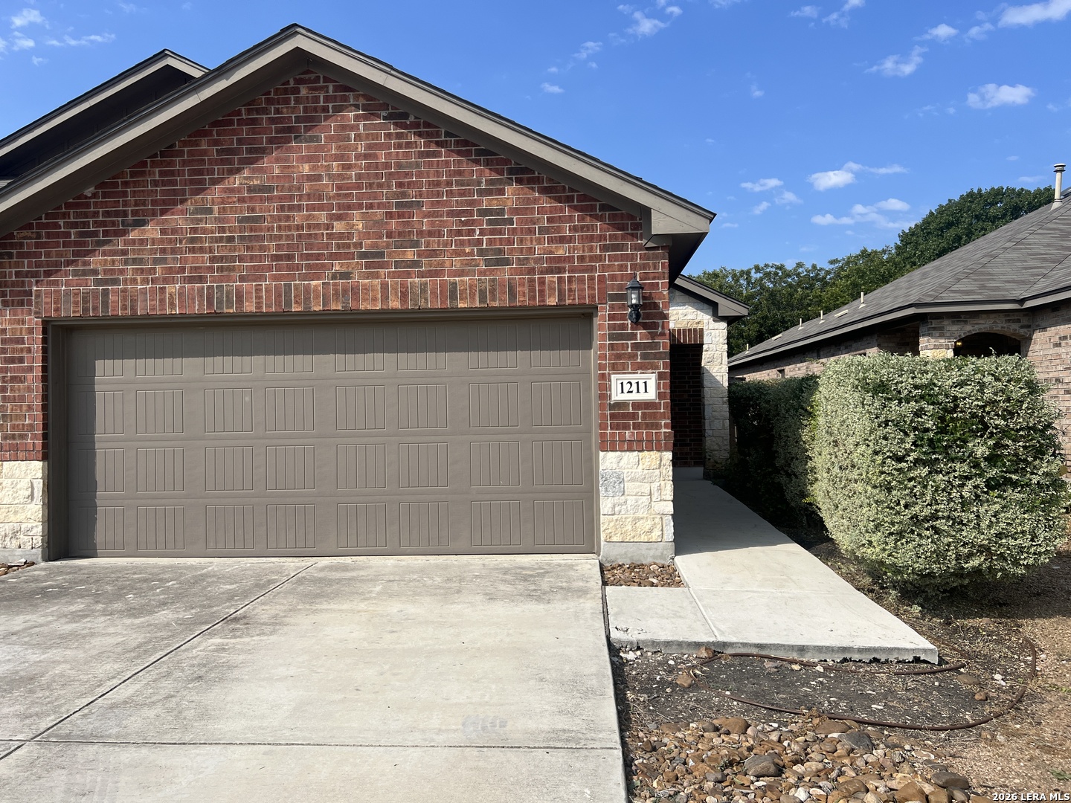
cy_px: 402
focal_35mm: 26
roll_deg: +1.5
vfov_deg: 53.1
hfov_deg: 67.3
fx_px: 804
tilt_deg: +0.7
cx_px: 536
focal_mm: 5.7
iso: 50
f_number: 1.5
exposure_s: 1/5587
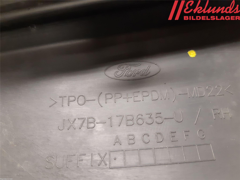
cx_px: 120
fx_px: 180
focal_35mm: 26
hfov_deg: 67.3
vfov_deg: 53.1
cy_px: 90
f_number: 1.7
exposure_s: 1/25
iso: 200
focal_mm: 3.93
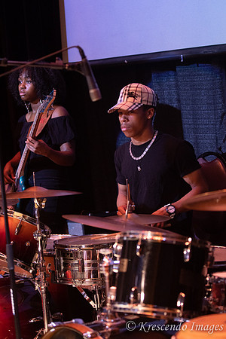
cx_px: 113
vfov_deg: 17.1
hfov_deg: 11.4
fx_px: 1130
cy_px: 170
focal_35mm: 120
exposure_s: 1/200
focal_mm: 80
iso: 1600
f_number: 2.8
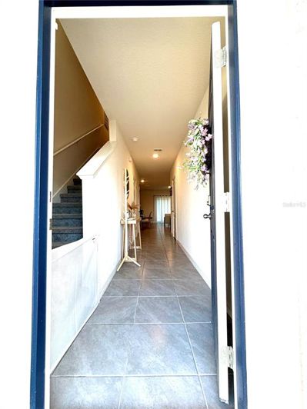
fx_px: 166
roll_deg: +0.1
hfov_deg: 85.7
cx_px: 154
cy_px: 204
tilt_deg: +2.0
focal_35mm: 14
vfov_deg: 102.1
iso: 64
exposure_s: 1/120
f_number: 2.2
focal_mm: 2.22
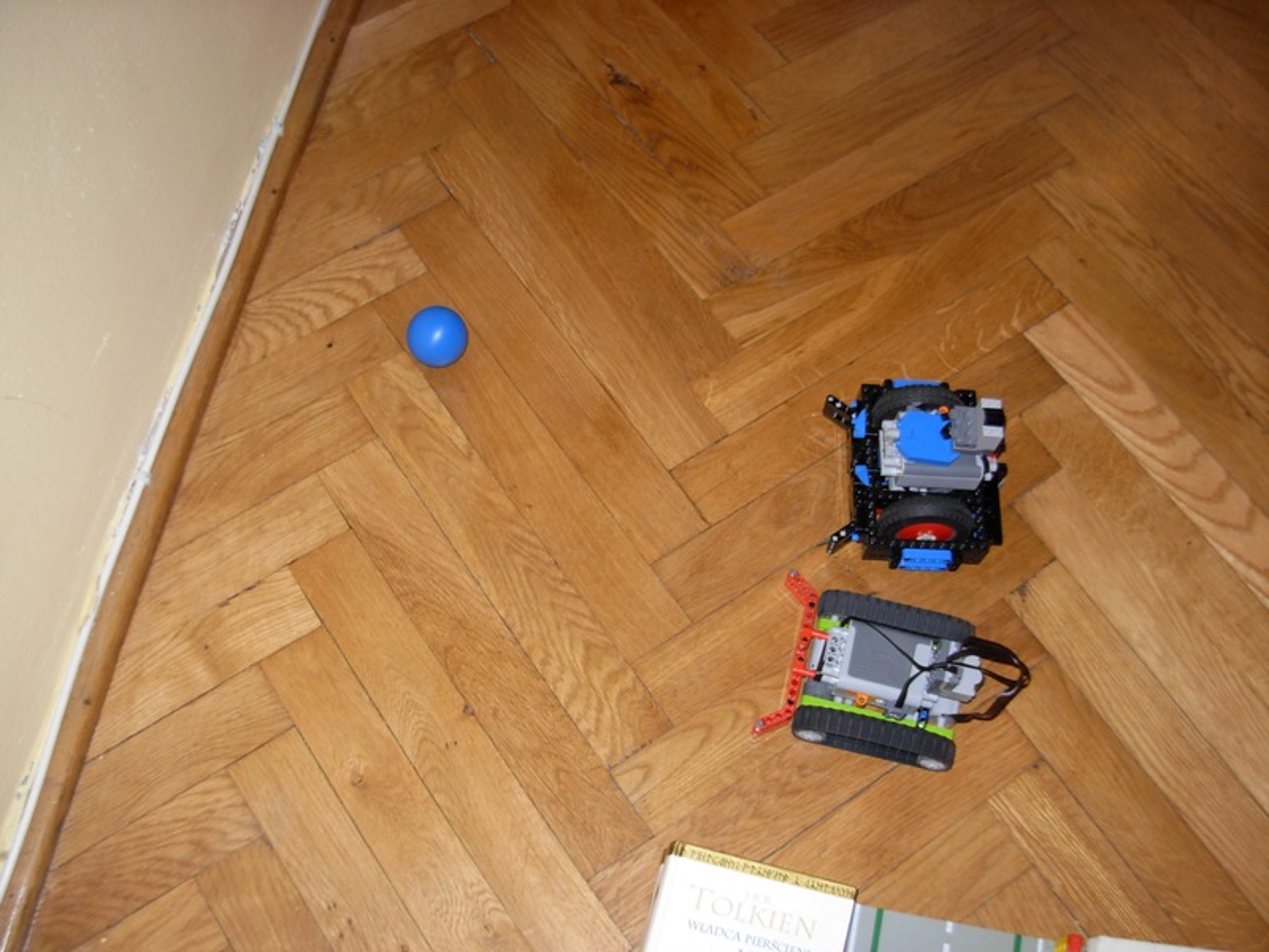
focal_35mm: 38
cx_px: 634
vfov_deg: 37.7
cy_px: 476
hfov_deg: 49.0
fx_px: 1393
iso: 79
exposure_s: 1/22.6
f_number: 2.9
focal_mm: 6.3
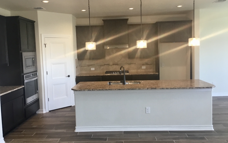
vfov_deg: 38.3
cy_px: 65
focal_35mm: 33
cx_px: 114
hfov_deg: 58.1
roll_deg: +0.1
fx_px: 205
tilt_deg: -4.2
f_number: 2.4
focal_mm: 3.3
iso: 50
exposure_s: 1/30
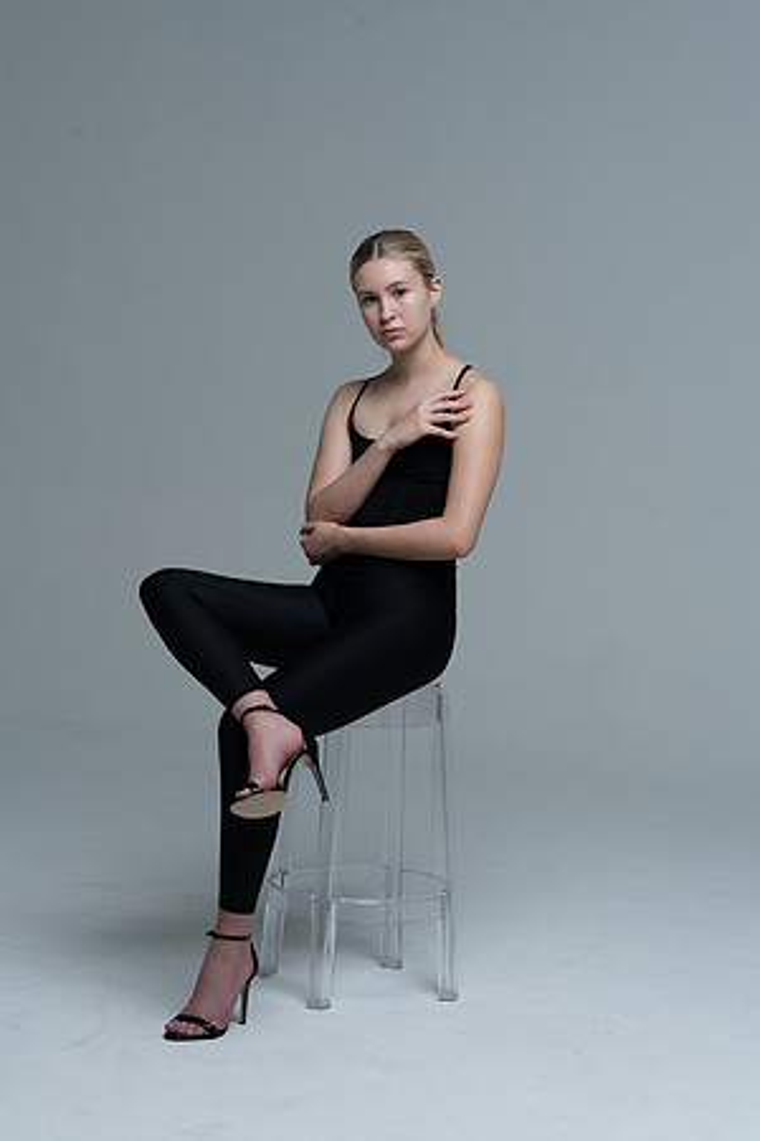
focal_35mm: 75
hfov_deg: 18.2
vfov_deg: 27.0
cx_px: 380
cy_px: 570
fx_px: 2375
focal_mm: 75
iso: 320
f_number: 9
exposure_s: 1/160
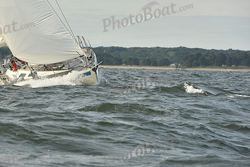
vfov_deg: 4.6
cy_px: 58
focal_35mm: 301
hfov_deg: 6.8
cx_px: 69
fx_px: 2091
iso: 250
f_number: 8
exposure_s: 1/800
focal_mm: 200
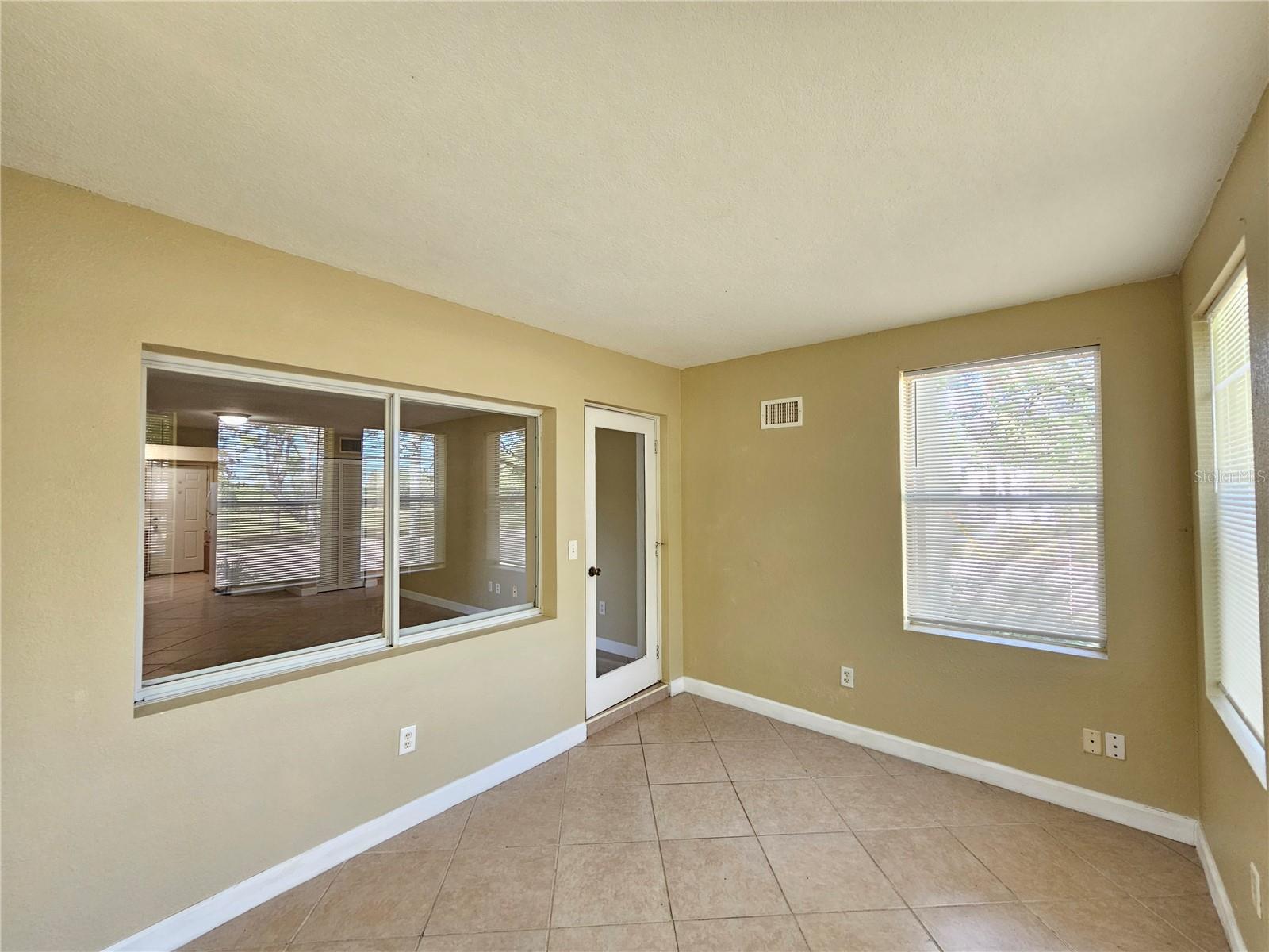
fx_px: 477
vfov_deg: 89.9
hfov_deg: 106.2
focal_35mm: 13
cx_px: 634
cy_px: 476
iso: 160
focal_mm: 2.2
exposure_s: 1/60
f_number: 2.2
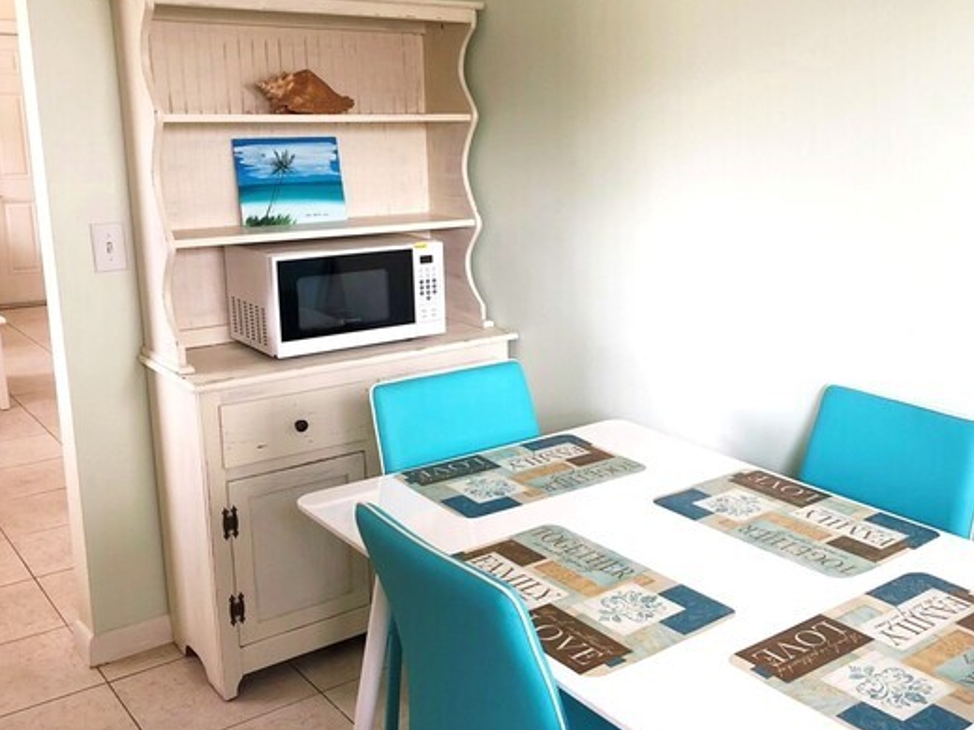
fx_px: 1013
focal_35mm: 36
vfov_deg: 39.6
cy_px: 340
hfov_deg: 51.1
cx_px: 579
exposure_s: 1/24
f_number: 1.8
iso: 40
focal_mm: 4
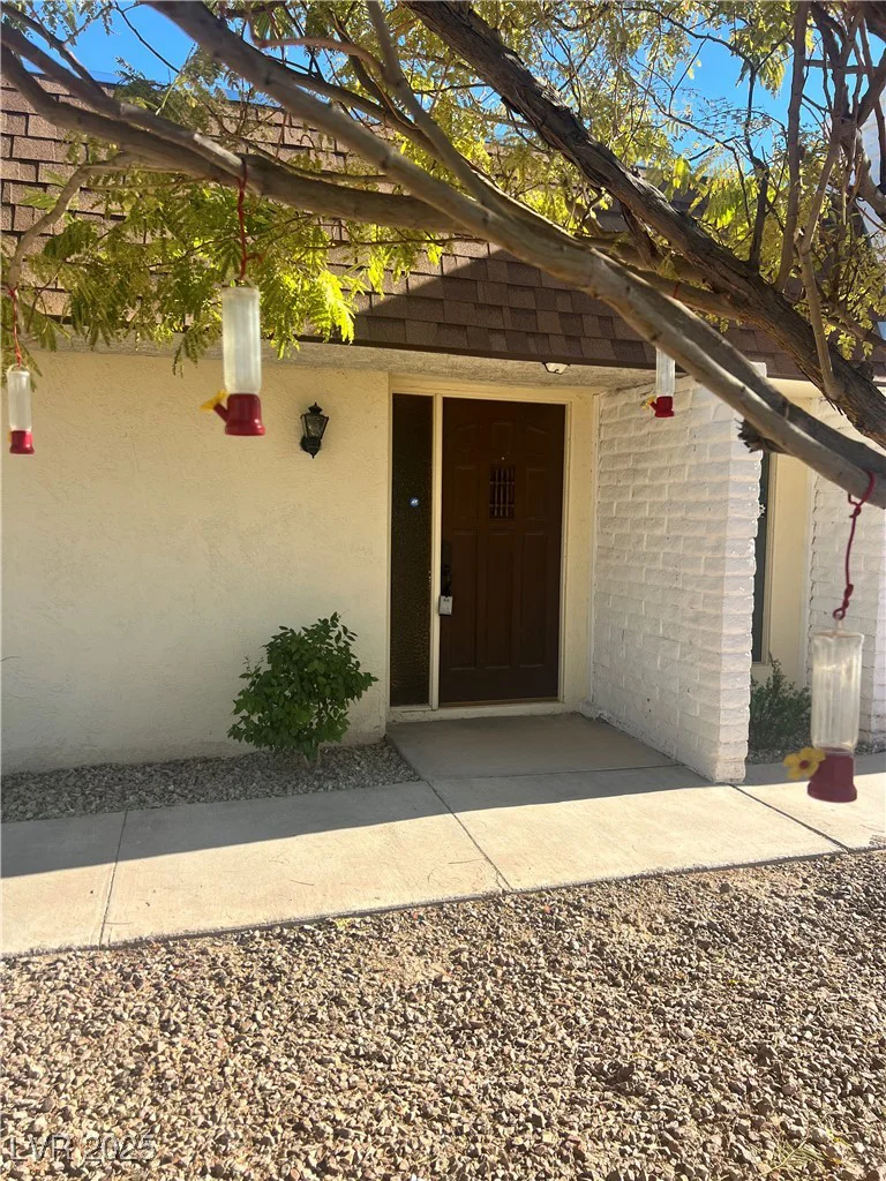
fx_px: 887
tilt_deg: -5.4
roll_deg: +0.9
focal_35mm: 26
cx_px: 443
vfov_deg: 67.3
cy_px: 590
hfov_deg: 53.1
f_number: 1.5
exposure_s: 1/1597
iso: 50
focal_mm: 5.7
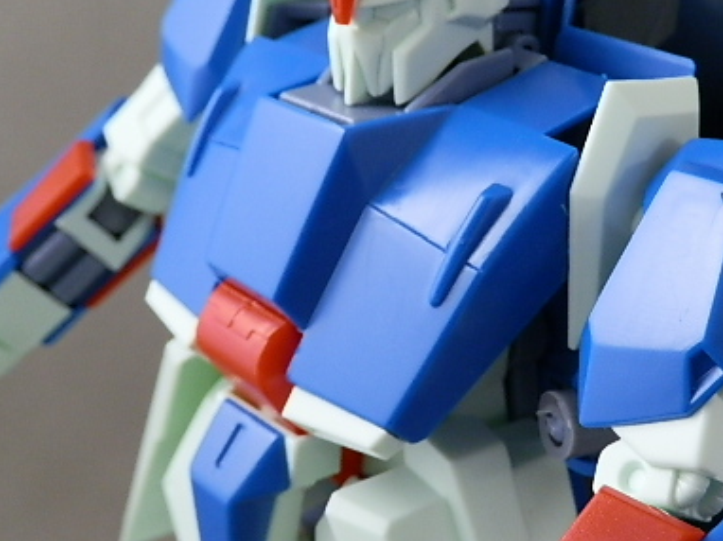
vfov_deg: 25.6
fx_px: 1190
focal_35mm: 57
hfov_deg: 33.3
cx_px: 526
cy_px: 238
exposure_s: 1/13
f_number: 3.5
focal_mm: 6.17
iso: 200
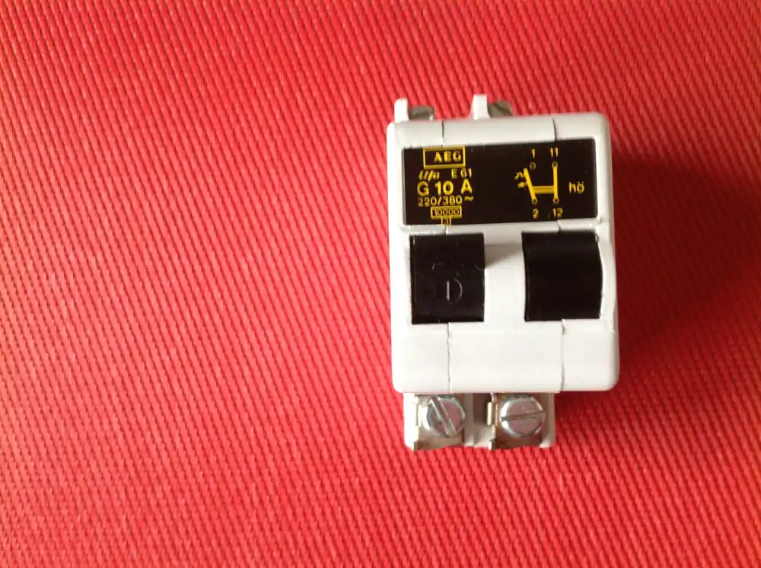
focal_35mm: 35
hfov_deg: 52.7
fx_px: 768
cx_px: 380
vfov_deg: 40.6
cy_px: 284
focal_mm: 4.28
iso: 64
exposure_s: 1/15
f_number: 2.4
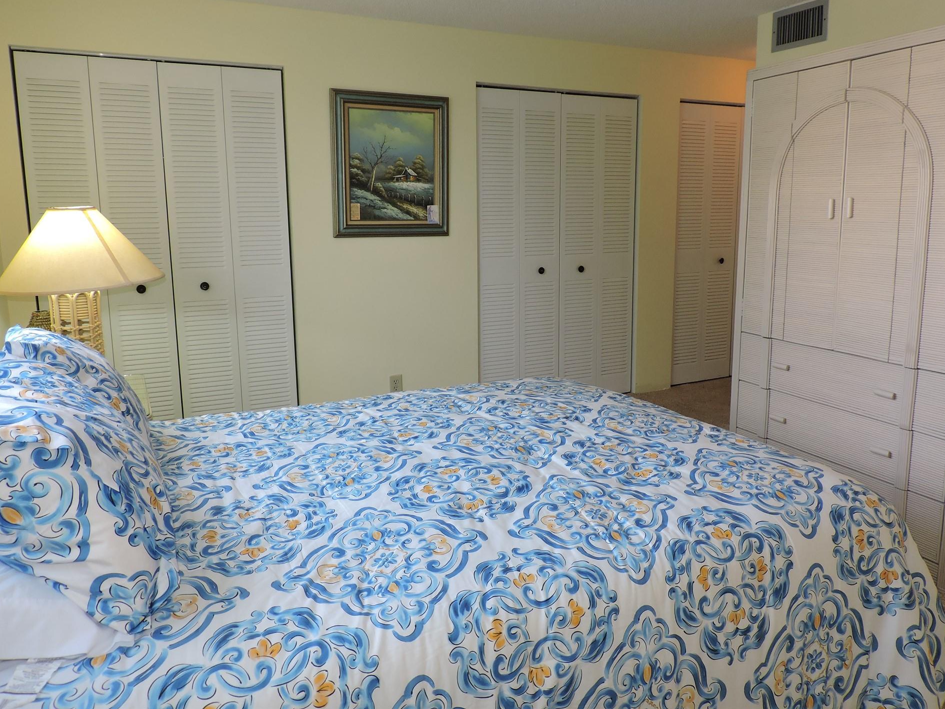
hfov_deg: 67.3
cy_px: 326
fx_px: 710
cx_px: 488
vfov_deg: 53.0
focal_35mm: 26
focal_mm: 4.3
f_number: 3
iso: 180
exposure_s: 1/40
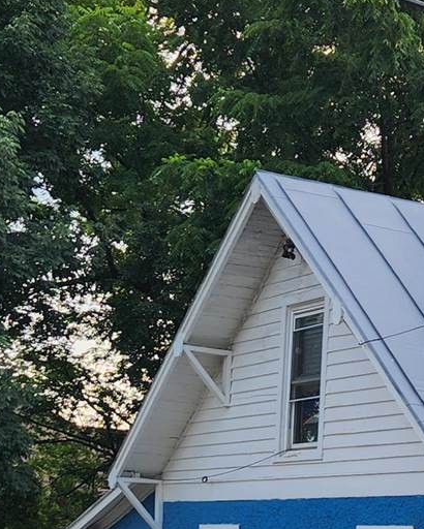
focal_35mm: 101
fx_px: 1583
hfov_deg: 15.2
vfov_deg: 18.4
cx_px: 335
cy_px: 556
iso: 20
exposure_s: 1/235
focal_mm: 5.4
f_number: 1.8
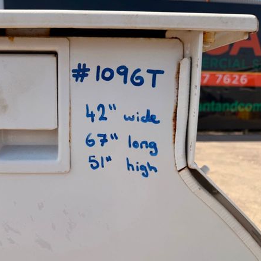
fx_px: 247
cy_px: 133
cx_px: 100
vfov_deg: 55.6
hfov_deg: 55.1
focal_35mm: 29
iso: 80
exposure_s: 1/4673
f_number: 1.78
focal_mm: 6.76
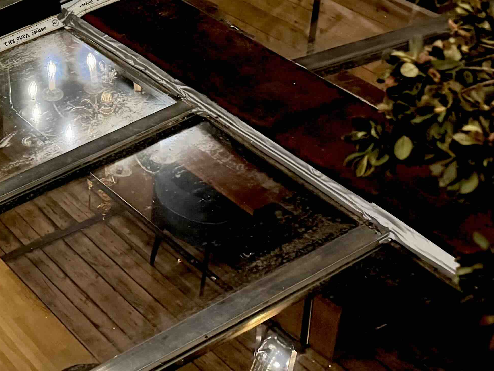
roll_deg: +3.9
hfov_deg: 25.0
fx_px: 999
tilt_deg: -32.3
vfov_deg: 20.9
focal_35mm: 70
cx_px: -102
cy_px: 104
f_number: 1.78
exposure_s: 1/33
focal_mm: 6.76
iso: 800
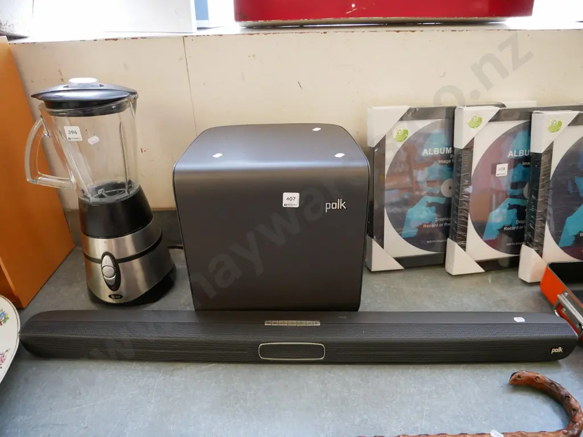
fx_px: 404
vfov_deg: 56.8
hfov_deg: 71.6
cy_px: 218
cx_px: 292
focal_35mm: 24
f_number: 4
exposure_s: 1/60
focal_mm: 12
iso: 1250
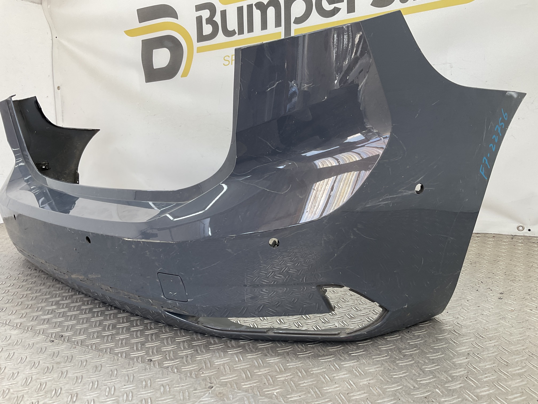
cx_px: 269
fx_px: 451
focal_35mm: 29
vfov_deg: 48.2
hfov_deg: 61.7
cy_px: 202
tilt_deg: -9.4
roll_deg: +4.5
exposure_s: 1/100
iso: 16
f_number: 1.8
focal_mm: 3
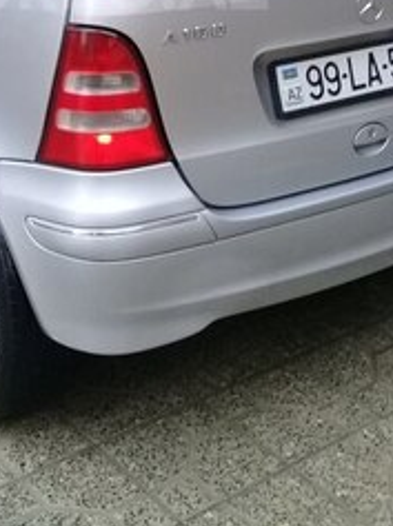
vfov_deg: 27.9
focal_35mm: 65
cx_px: 98
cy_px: -16
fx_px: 987
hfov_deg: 22.3
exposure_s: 1/33
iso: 160
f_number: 2.2
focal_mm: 3.3
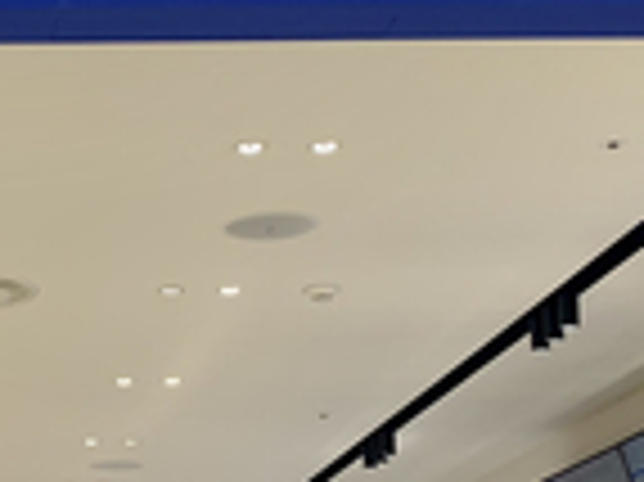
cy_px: 423
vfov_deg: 14.4
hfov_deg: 18.6
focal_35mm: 102
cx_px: -59
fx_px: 1896
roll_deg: +0.0
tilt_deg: +10.7
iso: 100
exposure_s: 1/120
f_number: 1.8
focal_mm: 4.25
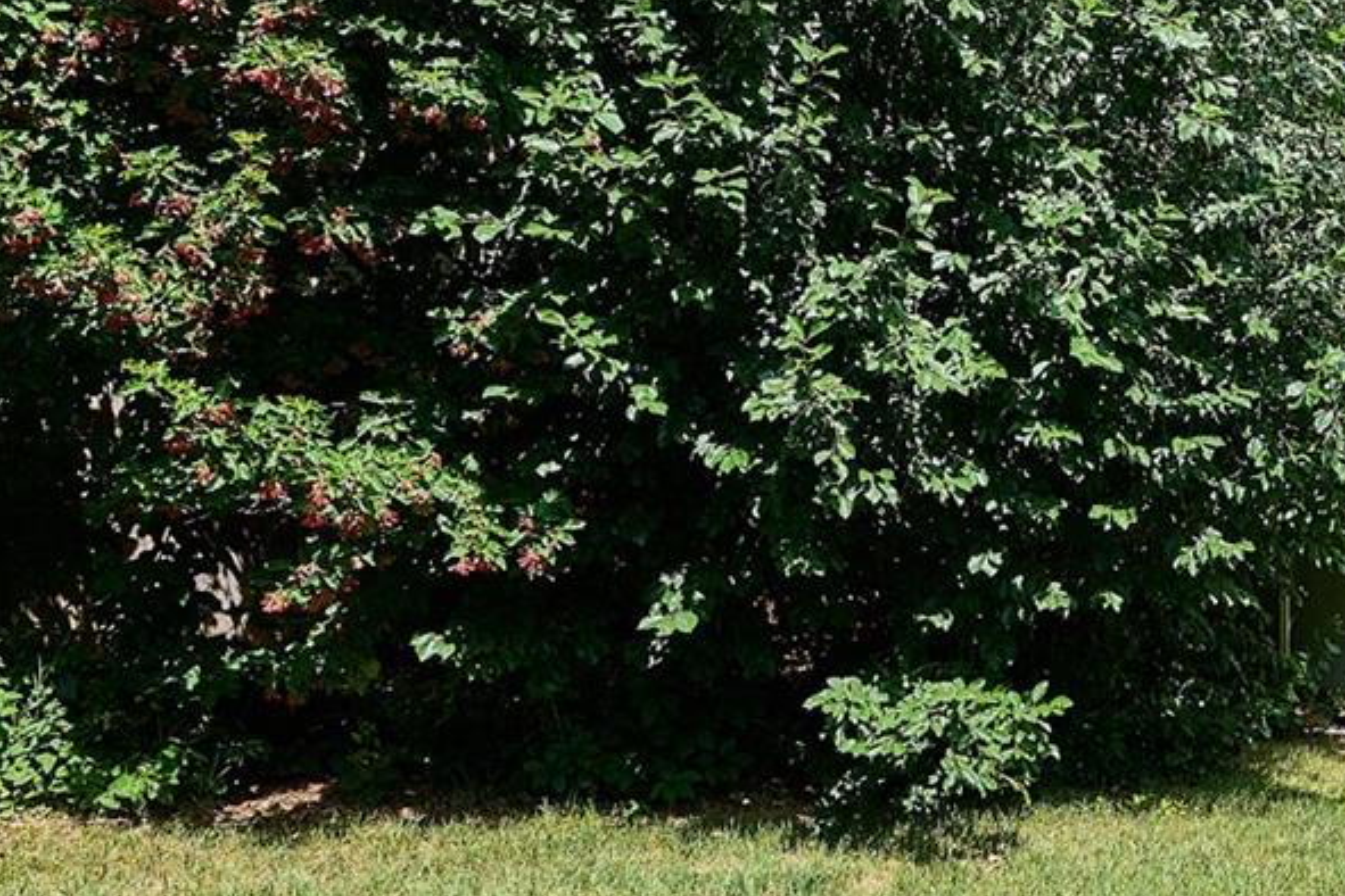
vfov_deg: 28.4
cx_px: 1525
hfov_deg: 35.0
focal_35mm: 47
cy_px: 400
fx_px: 1769
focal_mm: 17.5
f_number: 10
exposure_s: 1/500
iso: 400
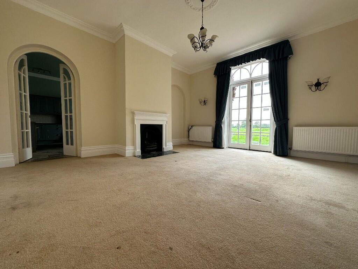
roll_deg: -0.4
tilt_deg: -3.6
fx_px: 145
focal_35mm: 14
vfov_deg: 85.7
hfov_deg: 102.1
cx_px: 179
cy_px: 134
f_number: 2.2
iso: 64
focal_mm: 2.22
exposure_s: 1/99
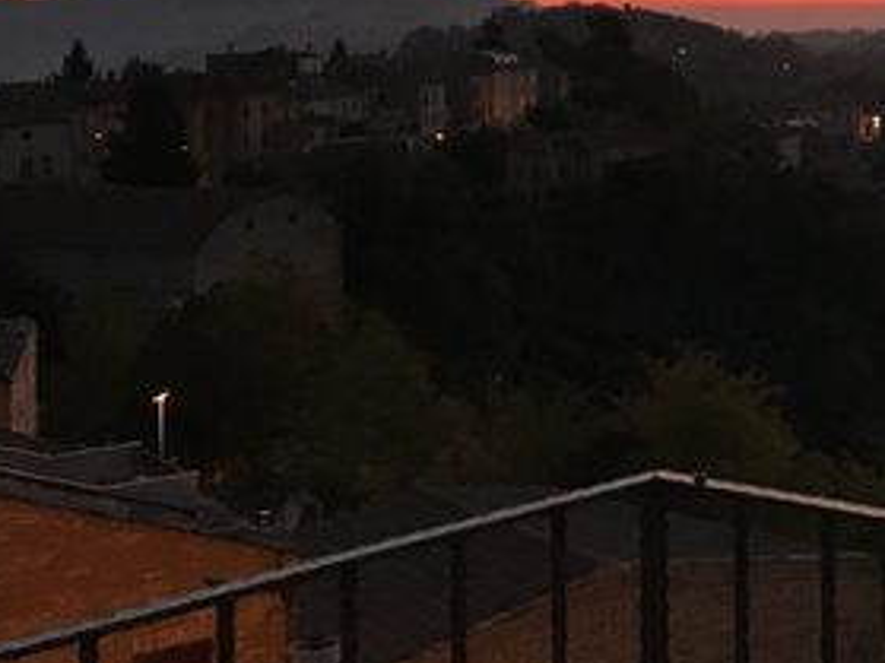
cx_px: 1126
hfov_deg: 22.8
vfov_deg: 18.5
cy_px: -25
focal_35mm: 77
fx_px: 1968
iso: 40
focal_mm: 3.99
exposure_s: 1/25
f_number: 1.8
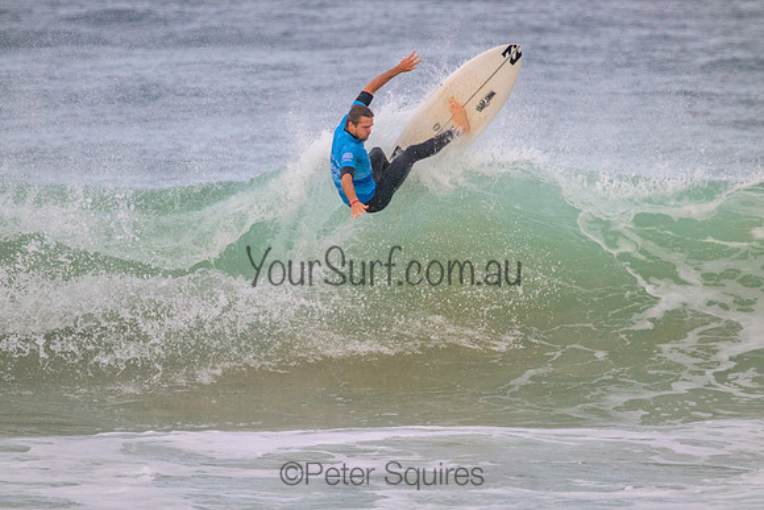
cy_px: 255
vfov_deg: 1.7
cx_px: 382
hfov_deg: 2.6
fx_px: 16981
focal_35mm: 800
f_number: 11
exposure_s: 1/2000
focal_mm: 800
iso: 4000
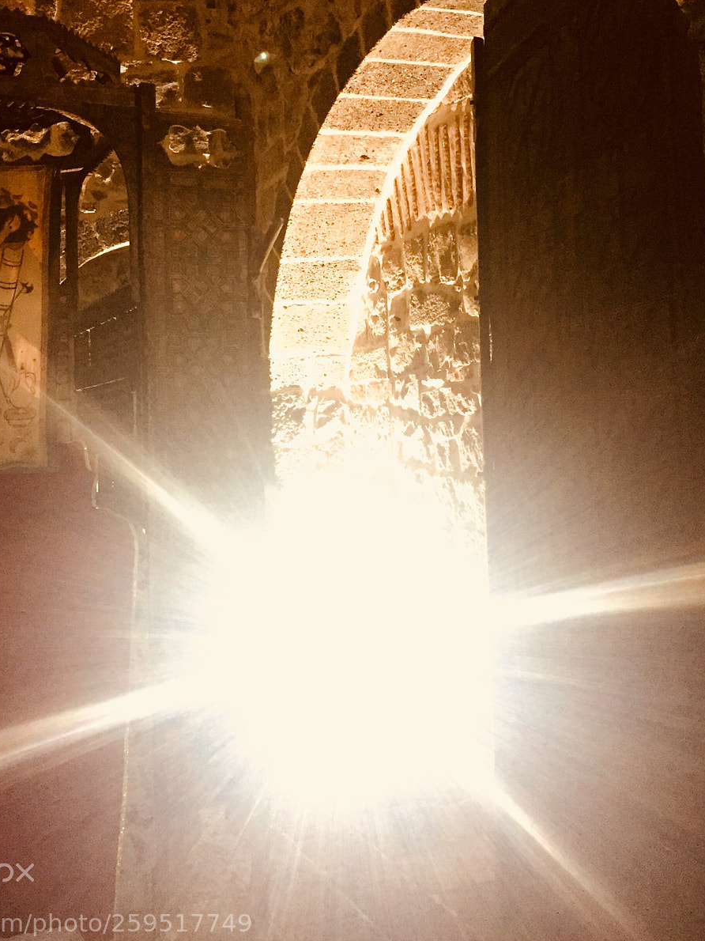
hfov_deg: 36.8
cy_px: 353
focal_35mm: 39
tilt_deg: +2.9
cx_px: 312
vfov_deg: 47.4
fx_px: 1059
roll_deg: +0.9
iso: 400
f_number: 2.2
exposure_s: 1/17
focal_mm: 4.15
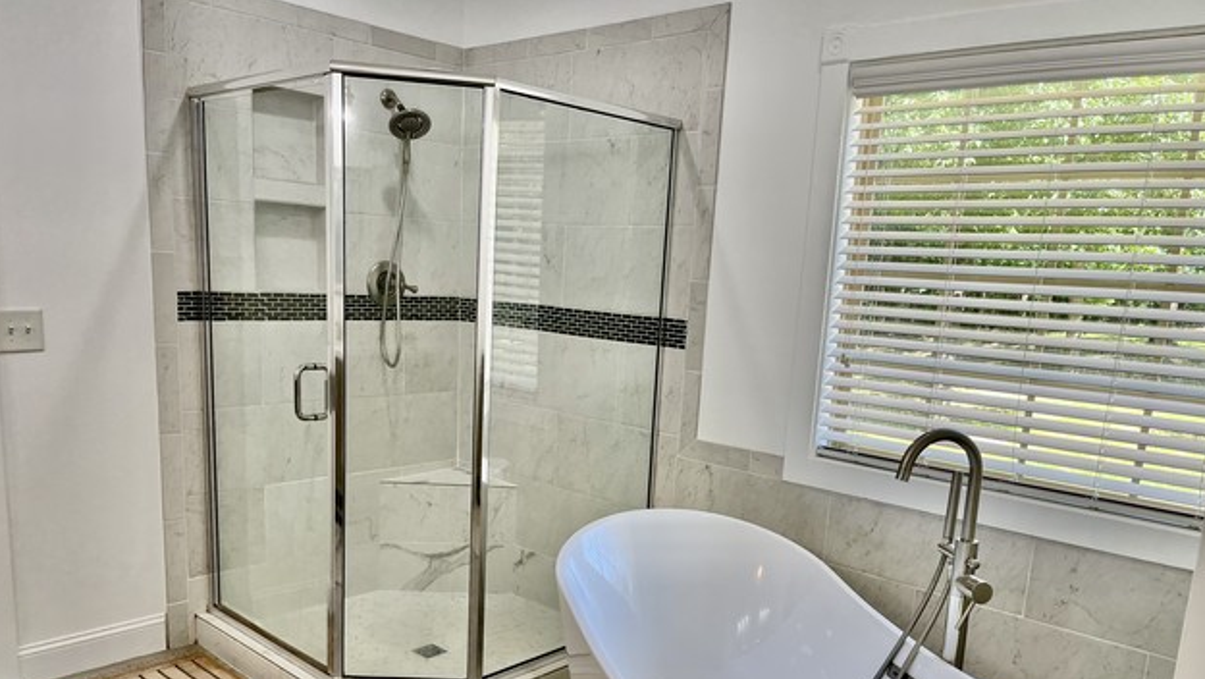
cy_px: 457
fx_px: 927
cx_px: 605
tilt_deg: -12.0
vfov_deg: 39.7
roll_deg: -2.9
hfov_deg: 66.0
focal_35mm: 29
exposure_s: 1/120
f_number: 1.6
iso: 40
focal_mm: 5.1
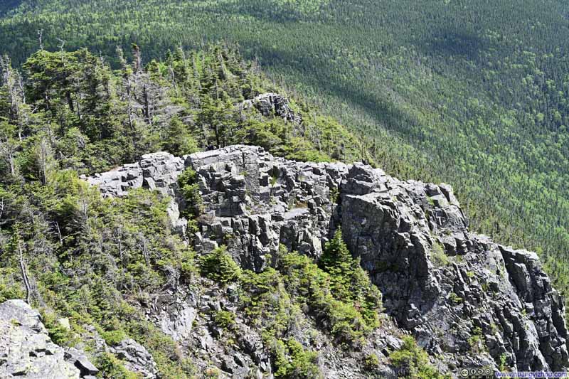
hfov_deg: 40.4
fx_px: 774
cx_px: 284
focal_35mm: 49
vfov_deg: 27.5
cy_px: 190
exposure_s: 1/320
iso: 64
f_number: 5
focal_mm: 49
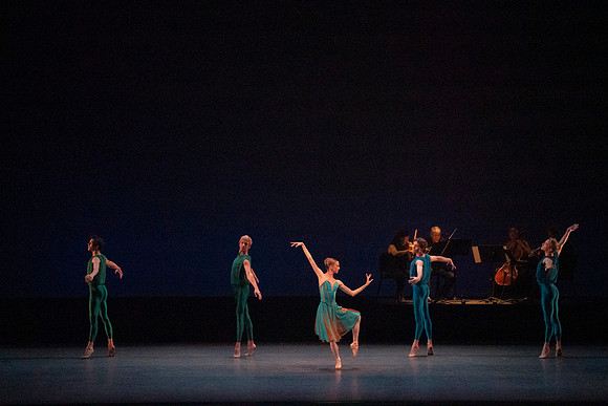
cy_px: 203
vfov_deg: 8.8
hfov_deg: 13.2
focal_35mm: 156
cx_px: 304
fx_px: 2635
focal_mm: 156
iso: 25600
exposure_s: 1/400
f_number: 8
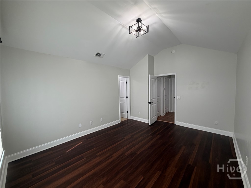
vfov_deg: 85.7
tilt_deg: -3.7
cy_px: 94
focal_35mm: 14
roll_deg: +1.5
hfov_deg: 102.1
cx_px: 126
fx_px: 102
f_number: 2.2
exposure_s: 1/120
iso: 125
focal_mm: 2.22
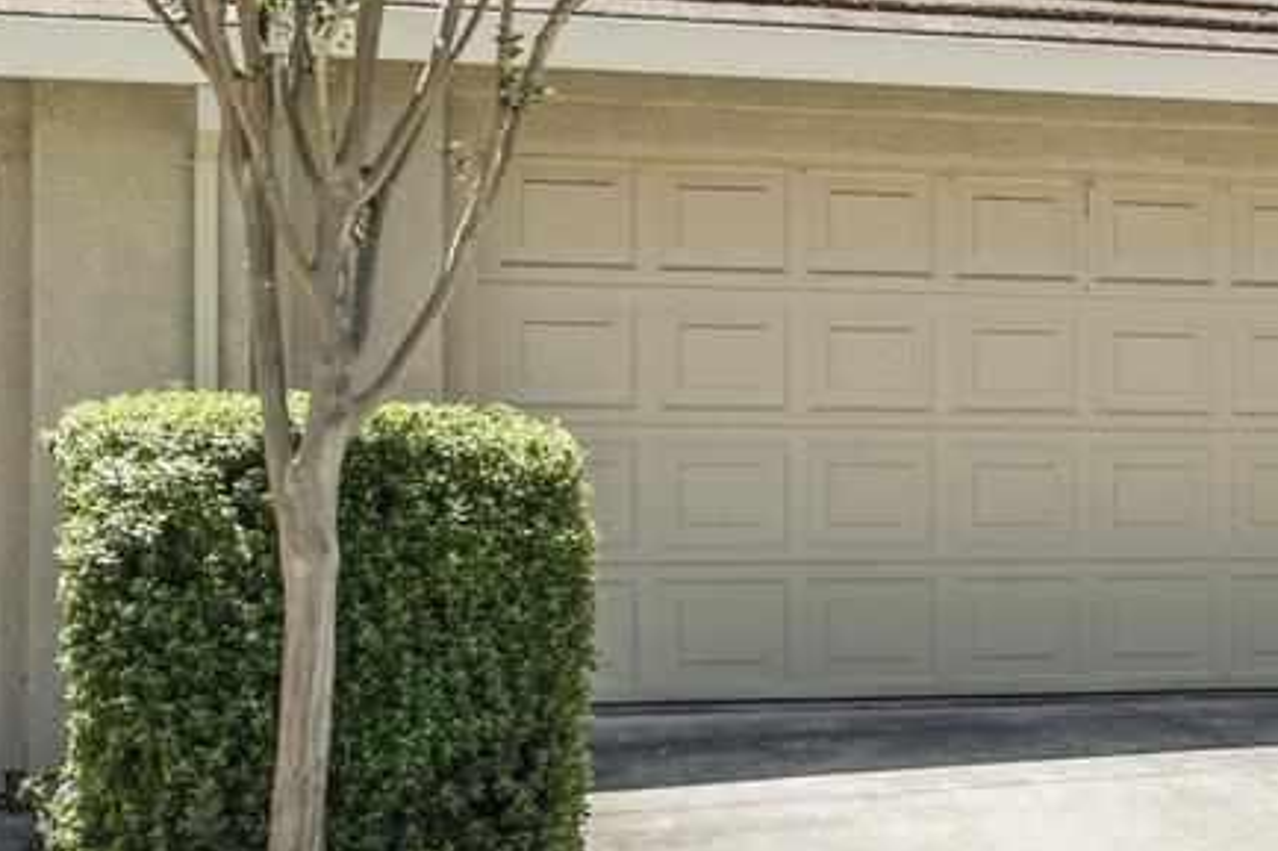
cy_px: 240
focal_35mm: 83
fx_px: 2945
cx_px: 1266
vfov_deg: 16.4
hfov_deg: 23.5
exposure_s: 1/50
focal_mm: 24
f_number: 7.1
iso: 100
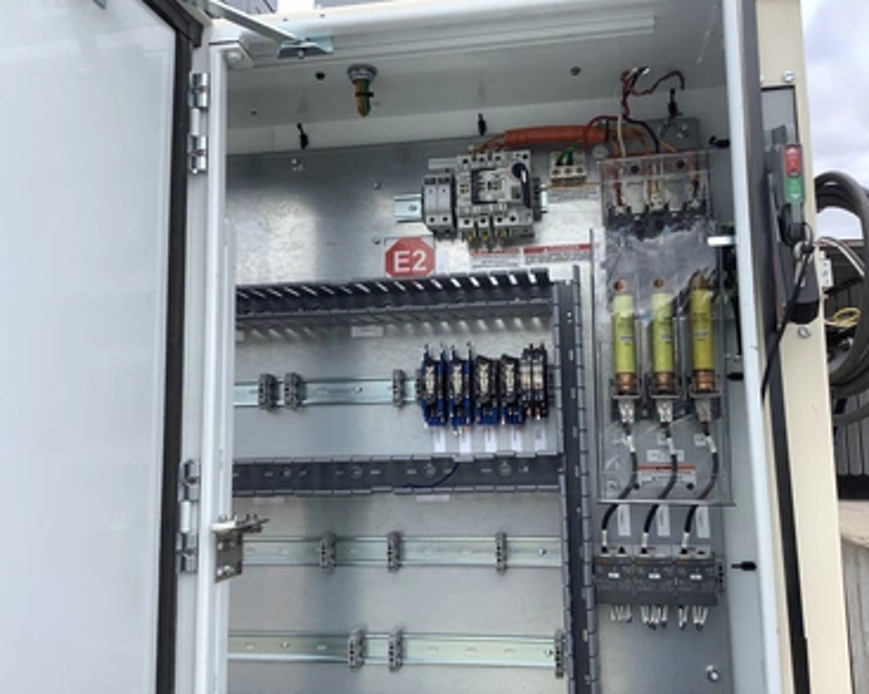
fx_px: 848
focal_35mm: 33
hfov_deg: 54.3
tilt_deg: +9.8
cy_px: 346
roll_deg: -0.9
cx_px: 431
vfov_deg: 44.5
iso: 25
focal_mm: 3.3
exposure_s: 1/497
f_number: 2.4
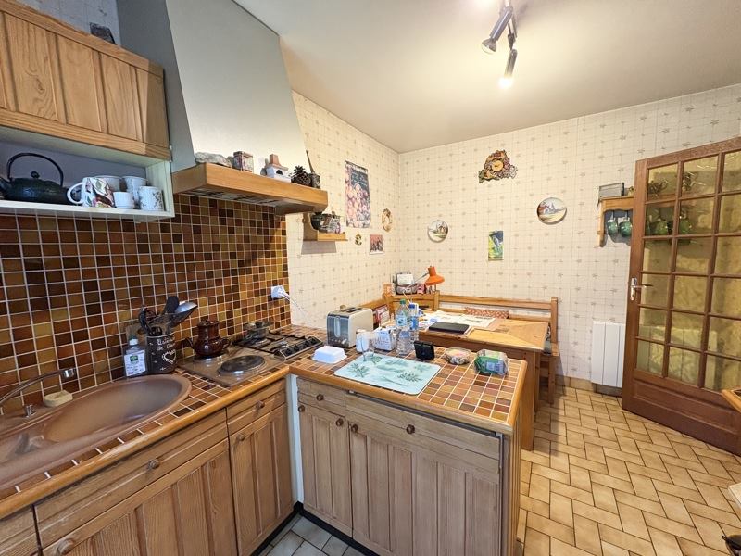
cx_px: 370
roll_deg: +2.1
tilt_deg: -5.2
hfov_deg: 102.1
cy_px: 278
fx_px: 300
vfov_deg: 85.7
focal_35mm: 14
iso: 250
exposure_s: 1/50
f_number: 2.2
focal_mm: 2.22
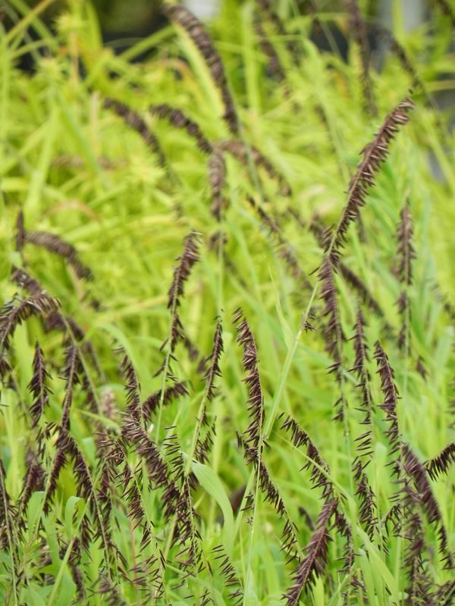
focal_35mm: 550
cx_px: 228
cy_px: 303
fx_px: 9639
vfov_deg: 3.6
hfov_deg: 2.7
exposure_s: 1/200
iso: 160
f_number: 5
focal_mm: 97.8
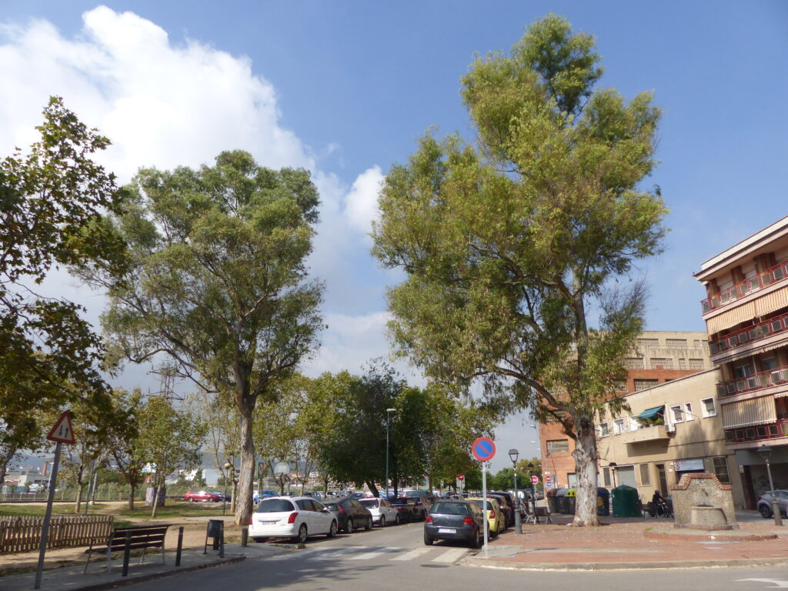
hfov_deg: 69.4
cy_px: 296
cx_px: 394
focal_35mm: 25
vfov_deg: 54.9
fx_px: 569
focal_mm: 4.5
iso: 100
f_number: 4
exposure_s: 1/800
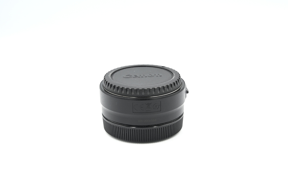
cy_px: 96
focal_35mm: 74
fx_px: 592
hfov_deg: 27.3
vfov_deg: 18.4
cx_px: 144
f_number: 11
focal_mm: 74
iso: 200
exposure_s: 1/30
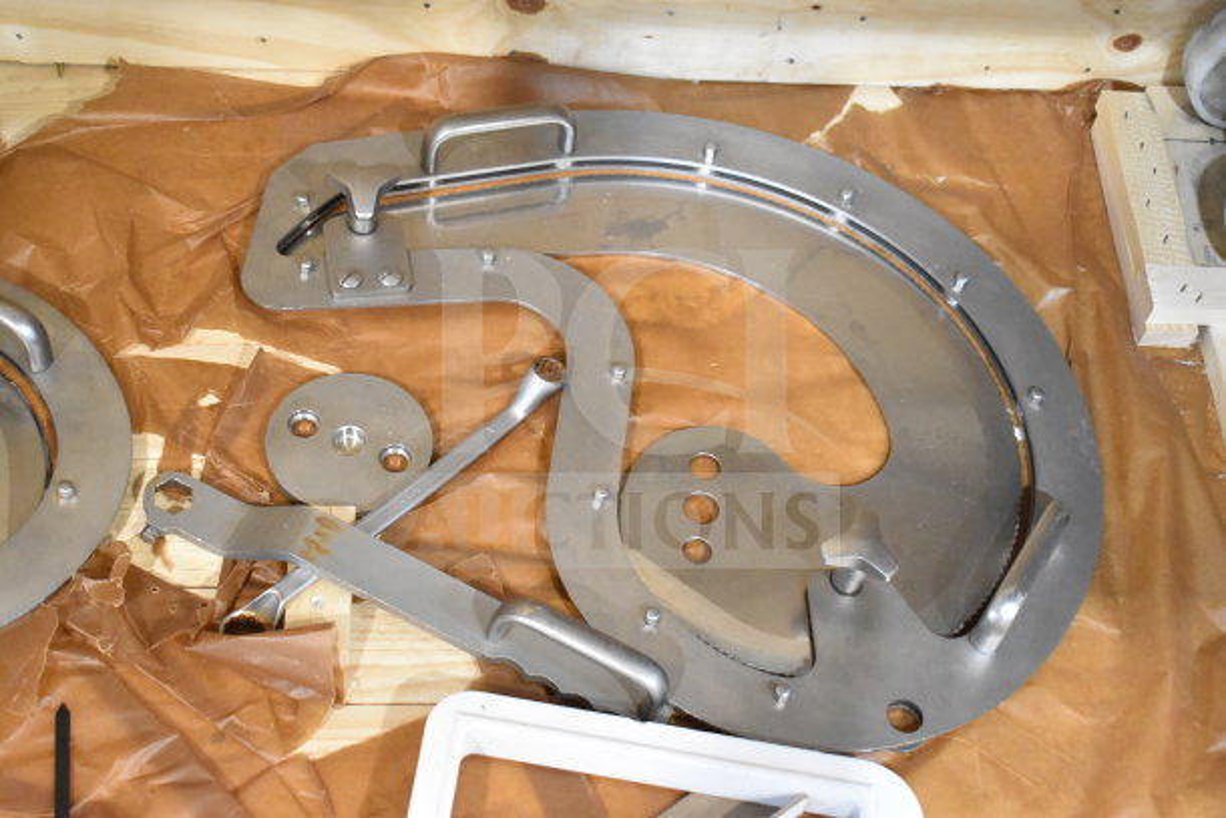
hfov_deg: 37.8
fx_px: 1788
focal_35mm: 52
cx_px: 613
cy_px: 409
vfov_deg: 25.8
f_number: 5
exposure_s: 1/100
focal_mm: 35
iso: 6400
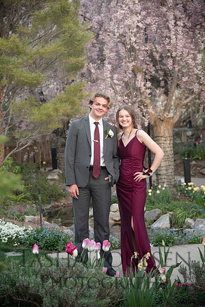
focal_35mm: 85
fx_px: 726
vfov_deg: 23.9
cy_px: 154
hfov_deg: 16.1
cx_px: 102
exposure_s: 1/125
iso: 800
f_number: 4
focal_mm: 85
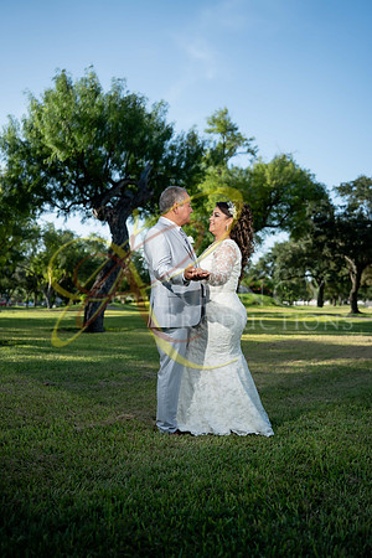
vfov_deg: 54.4
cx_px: 186
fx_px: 542
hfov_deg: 37.9
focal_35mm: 35
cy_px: 279
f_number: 2.5
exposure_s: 1/2500
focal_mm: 35
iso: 250
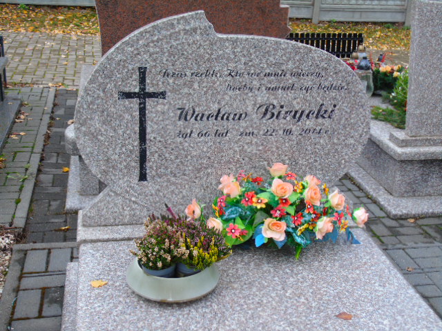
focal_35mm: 46
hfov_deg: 41.2
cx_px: 221
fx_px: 587
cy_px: 166
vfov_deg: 31.5
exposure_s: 1/30
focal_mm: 8.2
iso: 80
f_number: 4.1
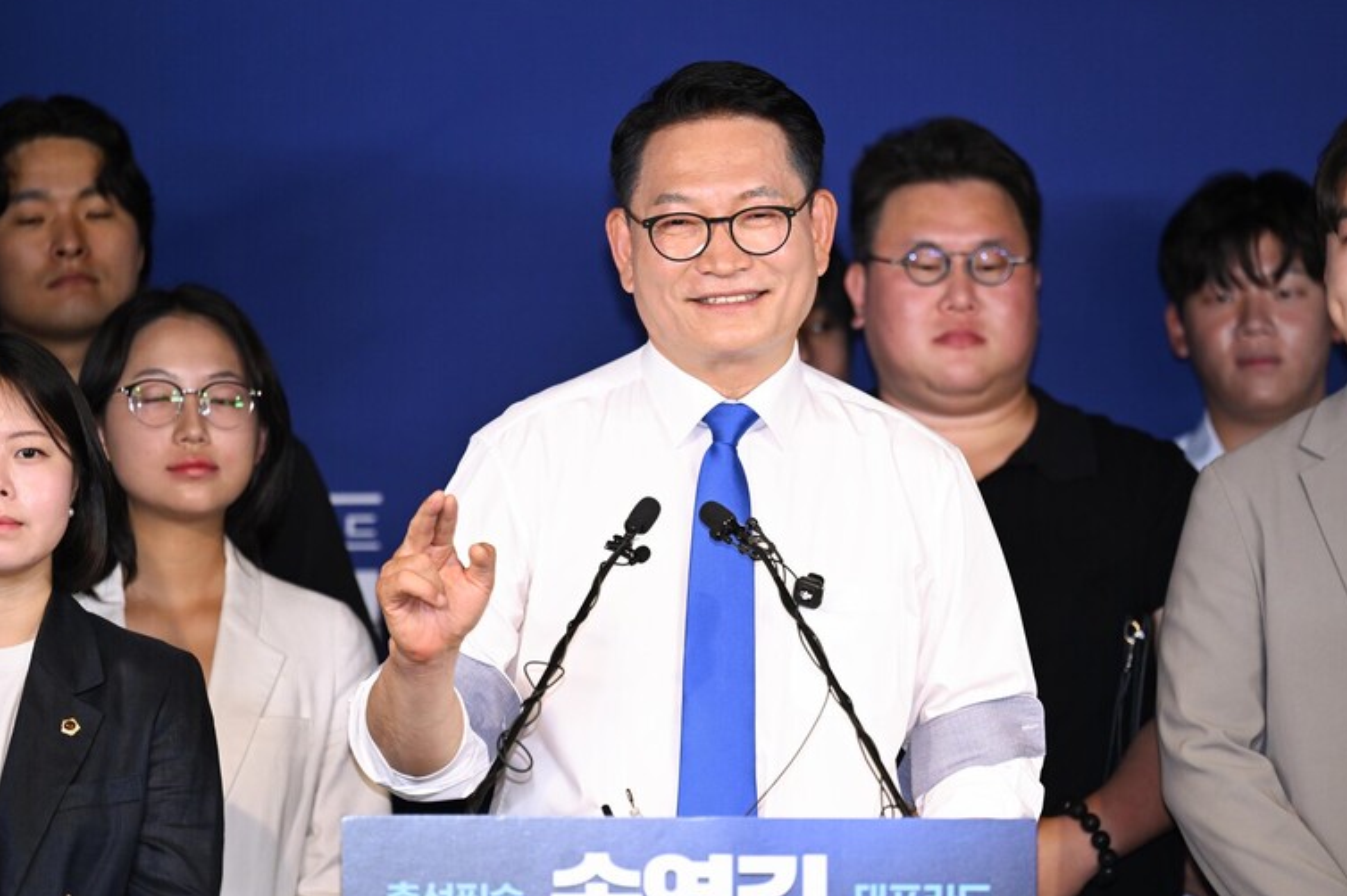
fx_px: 7779
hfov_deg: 9.9
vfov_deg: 6.6
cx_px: 720
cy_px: 495
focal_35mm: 208
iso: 800
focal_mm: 165
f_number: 2.8
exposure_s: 1/400
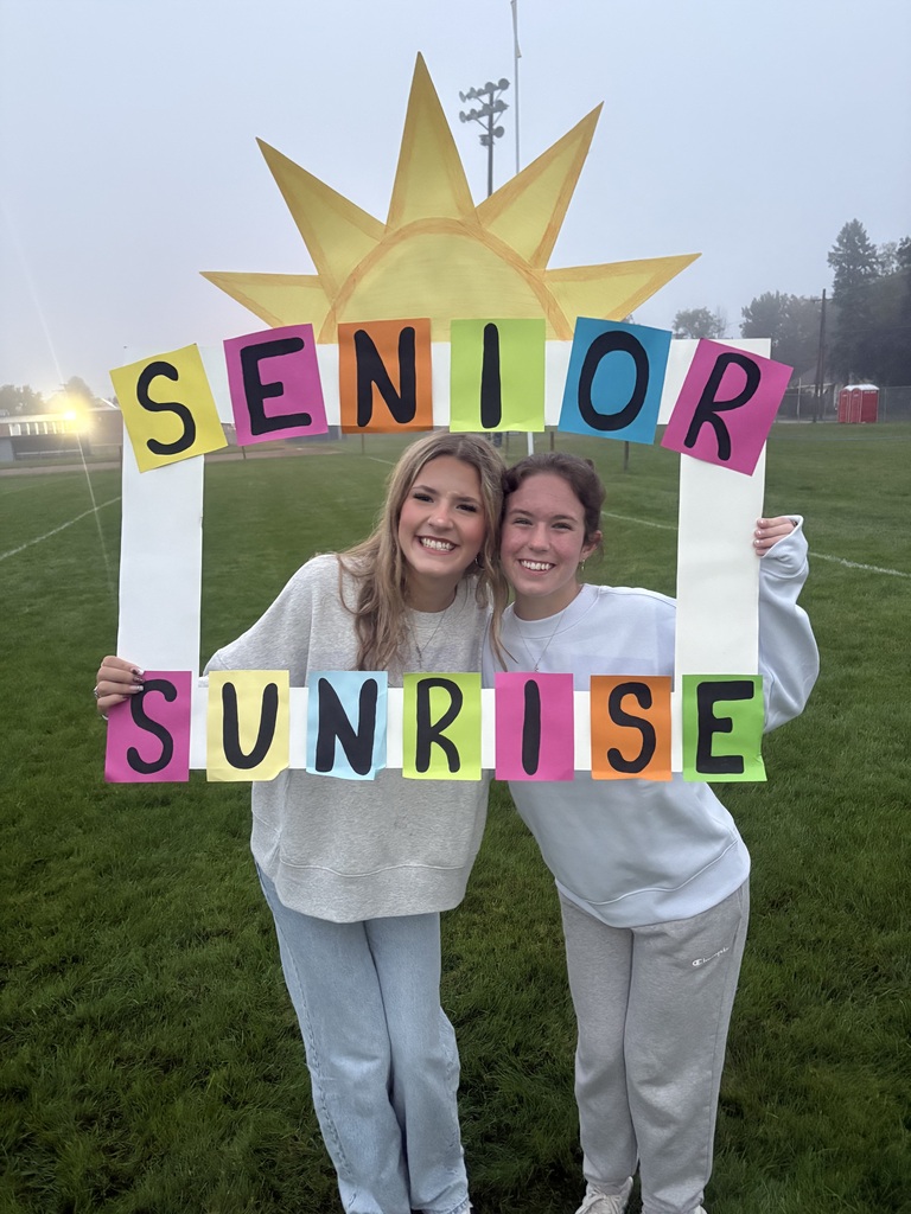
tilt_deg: -10.5
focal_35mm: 26
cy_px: 607
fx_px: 912
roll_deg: +3.9
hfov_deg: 53.1
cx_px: 456
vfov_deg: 67.3
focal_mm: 5.96
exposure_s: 1/30
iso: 640
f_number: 1.6
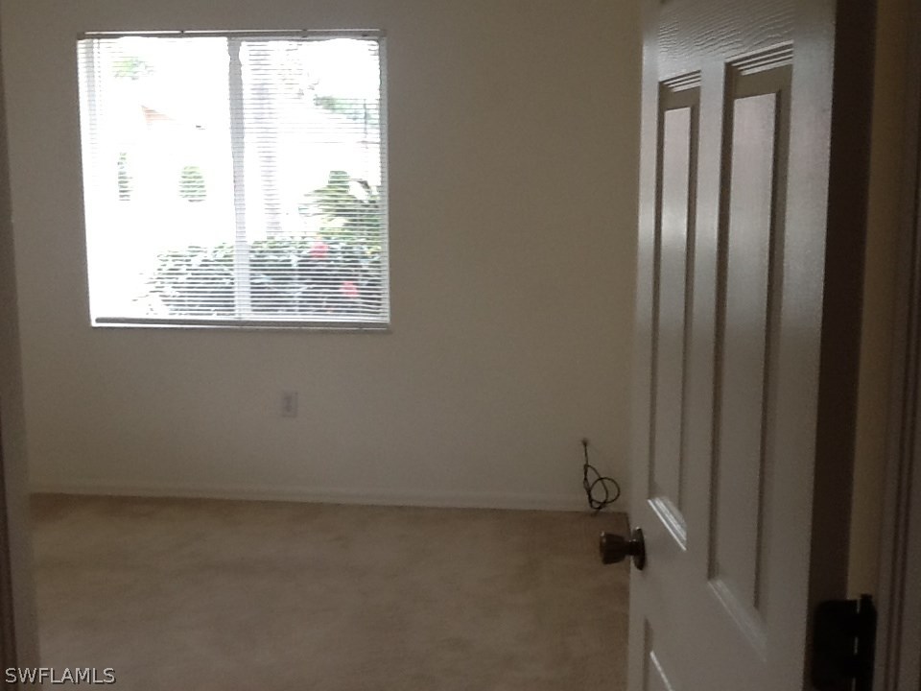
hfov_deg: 42.9
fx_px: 1171
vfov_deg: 32.9
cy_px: 346
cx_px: 460
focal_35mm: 44
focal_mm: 2.03
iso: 40
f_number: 2.4
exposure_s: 1/60
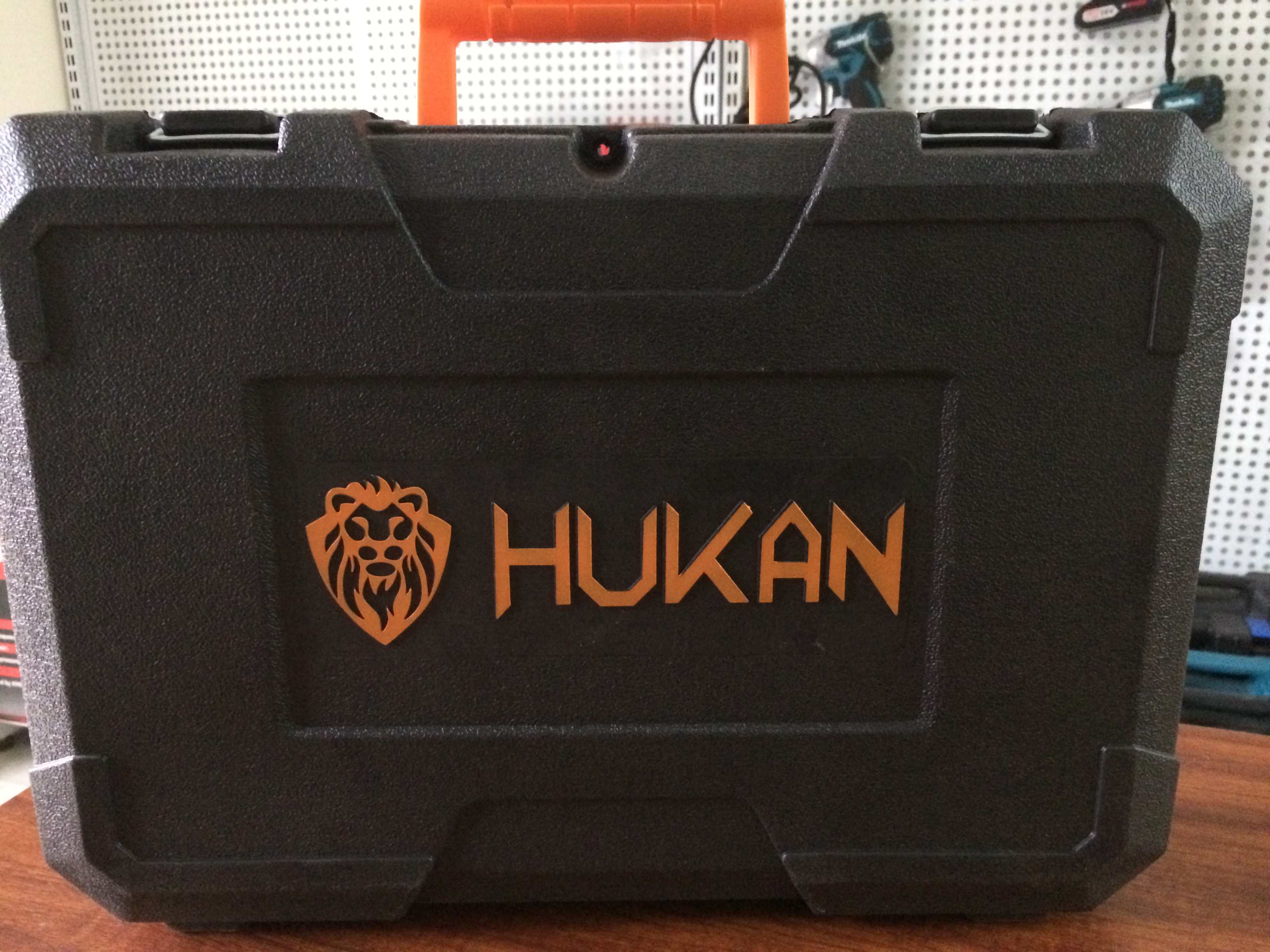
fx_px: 1064
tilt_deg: -16.4
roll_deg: +0.7
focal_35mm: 29
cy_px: 476
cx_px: 635
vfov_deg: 48.2
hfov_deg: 61.7
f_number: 2.2
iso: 640
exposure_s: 1/17
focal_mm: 4.15
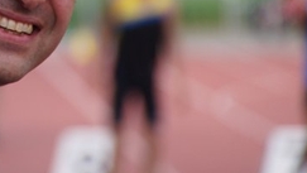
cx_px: -32
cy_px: -52
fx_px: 7102
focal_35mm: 872
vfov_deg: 1.4
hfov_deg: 2.5
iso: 400
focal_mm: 250
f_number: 6.3
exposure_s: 1/640
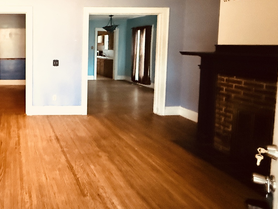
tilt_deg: -2.2
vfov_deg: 51.3
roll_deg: +0.1
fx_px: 209
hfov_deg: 56.7
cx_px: 21
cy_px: 58
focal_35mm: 26
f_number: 2.2
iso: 1250
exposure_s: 1/40
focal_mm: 2.22
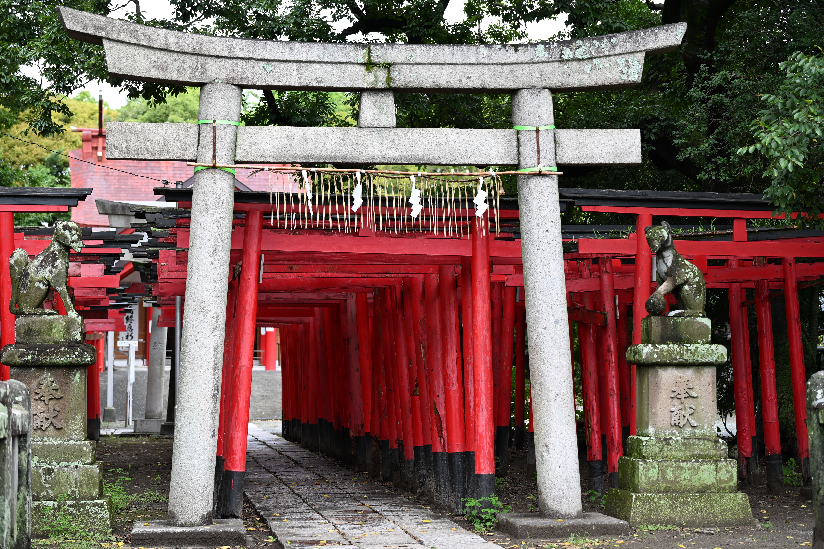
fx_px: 1556
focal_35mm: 68
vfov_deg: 20.0
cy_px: 274
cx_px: 412
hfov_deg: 29.7
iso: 180
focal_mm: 68
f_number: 4
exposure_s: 1/320
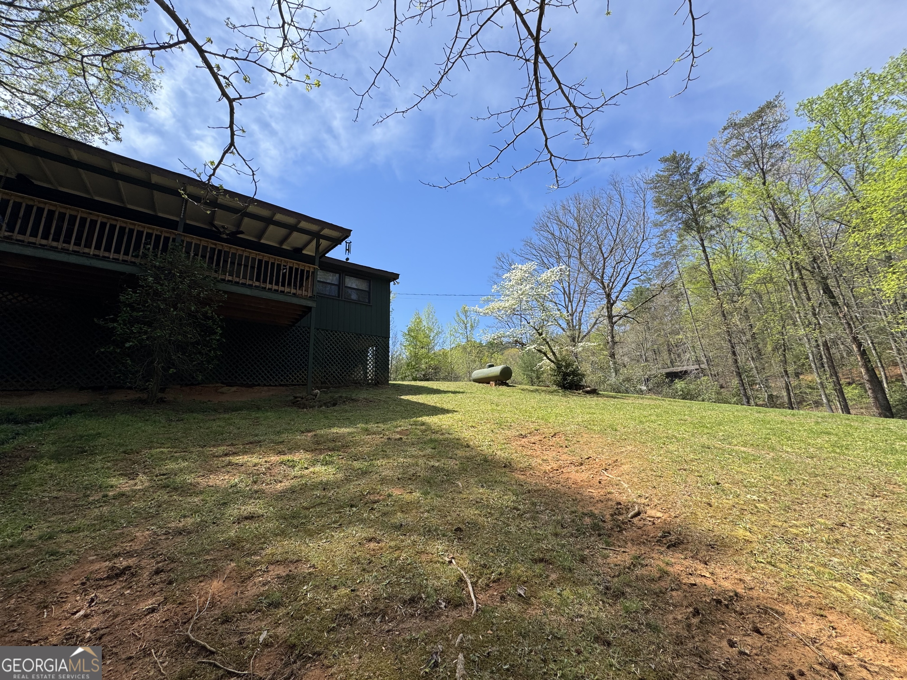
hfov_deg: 102.1
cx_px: 454
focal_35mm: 14
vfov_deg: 85.7
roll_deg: +2.7
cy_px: 340
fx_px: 367
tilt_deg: +14.2
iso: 40
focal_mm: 2.22
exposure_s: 1/1078
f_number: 2.2
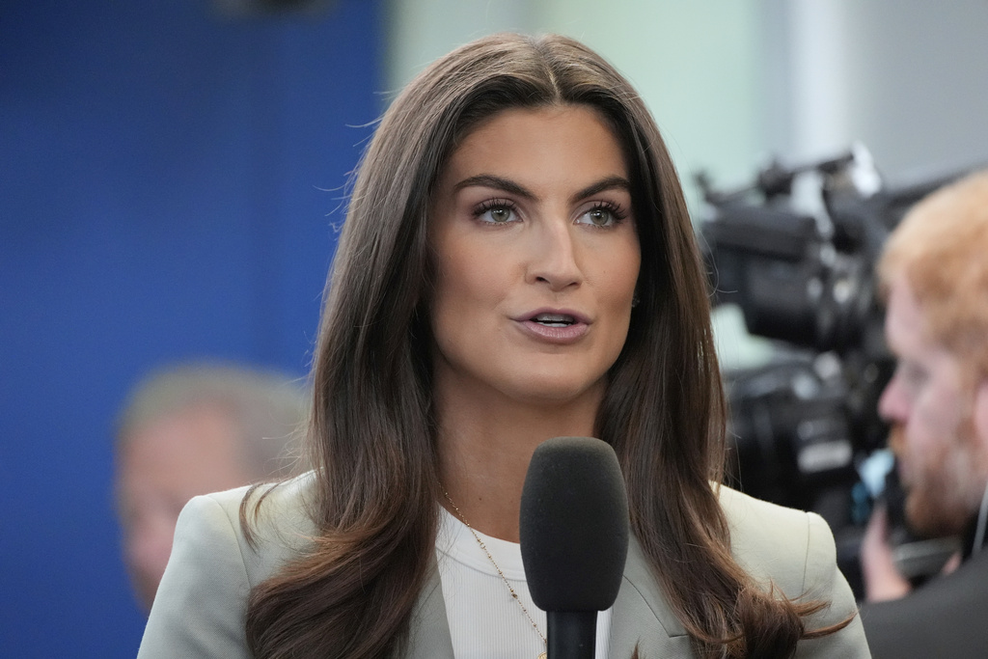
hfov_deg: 5.2
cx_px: 494
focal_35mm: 400
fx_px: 10979
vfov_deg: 3.4
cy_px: 330
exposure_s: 1/400
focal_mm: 400
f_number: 5.6
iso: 6400
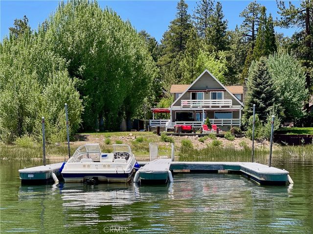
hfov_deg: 30.3
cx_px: 156
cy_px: 117
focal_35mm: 64
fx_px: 579
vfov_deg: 22.9
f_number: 2.2
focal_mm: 7.5
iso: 32
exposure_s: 1/847
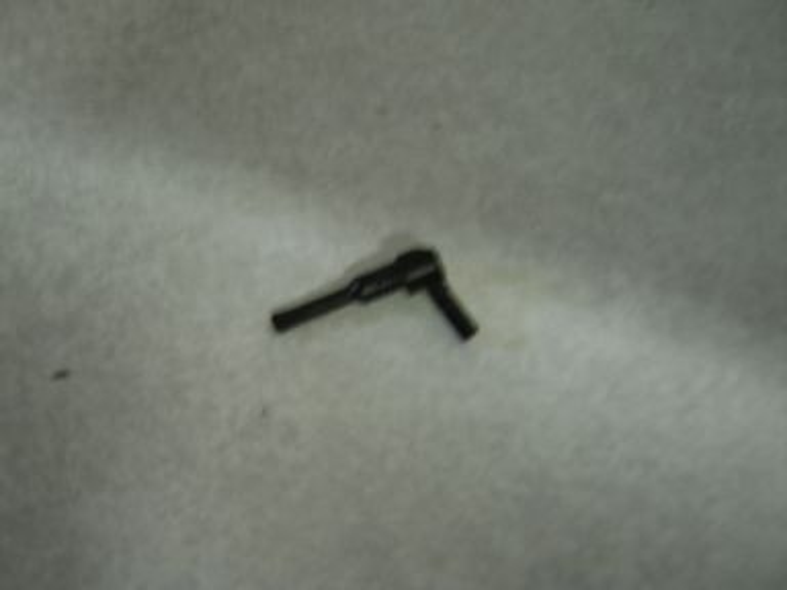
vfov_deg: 45.4
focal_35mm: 31
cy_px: 295
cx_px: 394
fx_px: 705
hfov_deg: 58.4
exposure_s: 1/4
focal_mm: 8.13
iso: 71
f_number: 2.7
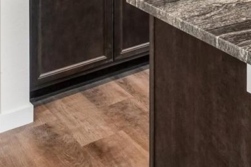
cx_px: 359
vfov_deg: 16.1
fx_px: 467
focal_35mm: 67
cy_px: -159
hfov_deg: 24.5
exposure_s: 1/25
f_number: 8
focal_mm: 11
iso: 400
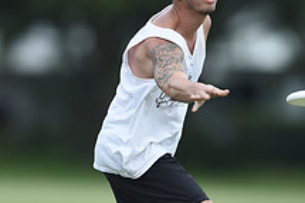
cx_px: 138
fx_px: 9143
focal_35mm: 1080
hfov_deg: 1.9
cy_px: 106
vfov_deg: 1.3
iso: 100
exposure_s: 1/800
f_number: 2.8
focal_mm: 400
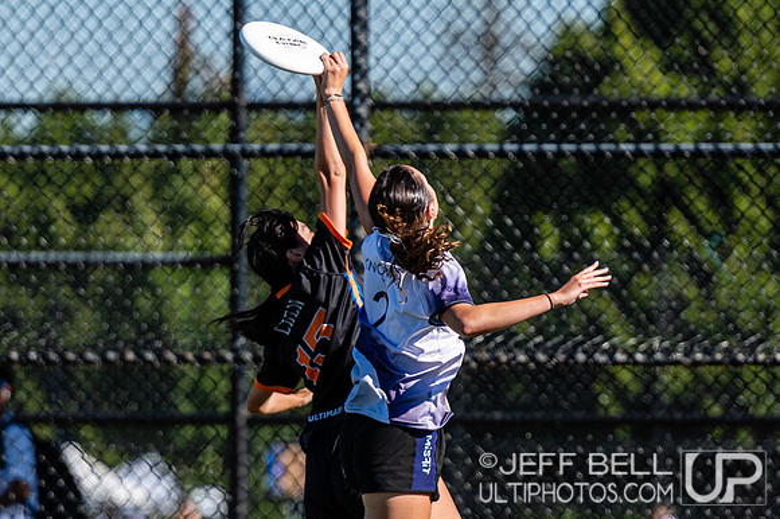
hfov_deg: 3.7
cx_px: 393
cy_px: 307
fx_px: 12028
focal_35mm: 555
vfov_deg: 2.5
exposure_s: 1/2000
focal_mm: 200
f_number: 3.2
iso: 100
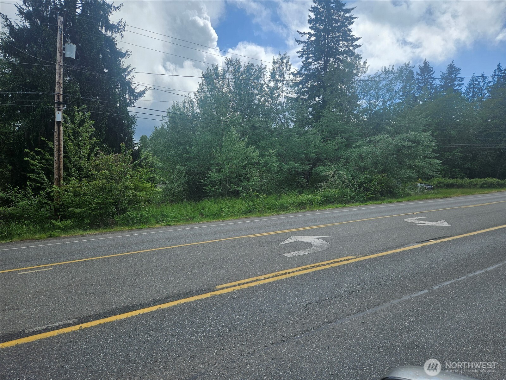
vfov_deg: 58.9
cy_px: 190
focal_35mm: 23
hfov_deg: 73.9
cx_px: 253
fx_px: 336
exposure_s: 1/2000
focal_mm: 5.4
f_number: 1.8
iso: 25
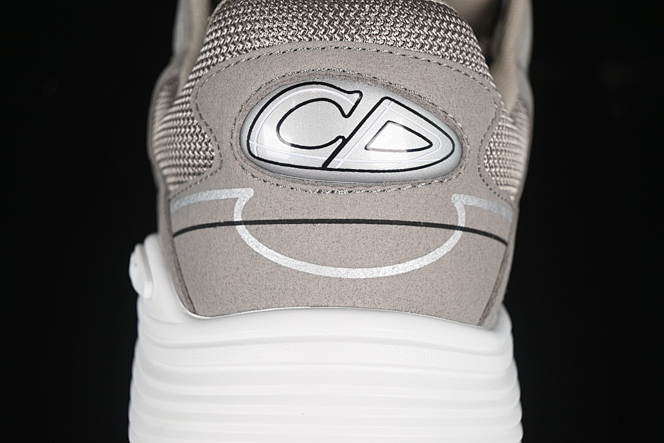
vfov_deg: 18.2
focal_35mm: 75
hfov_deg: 27.0
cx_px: 332
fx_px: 1383
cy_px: 222
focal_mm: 50
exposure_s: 1/60
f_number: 6.3
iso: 160
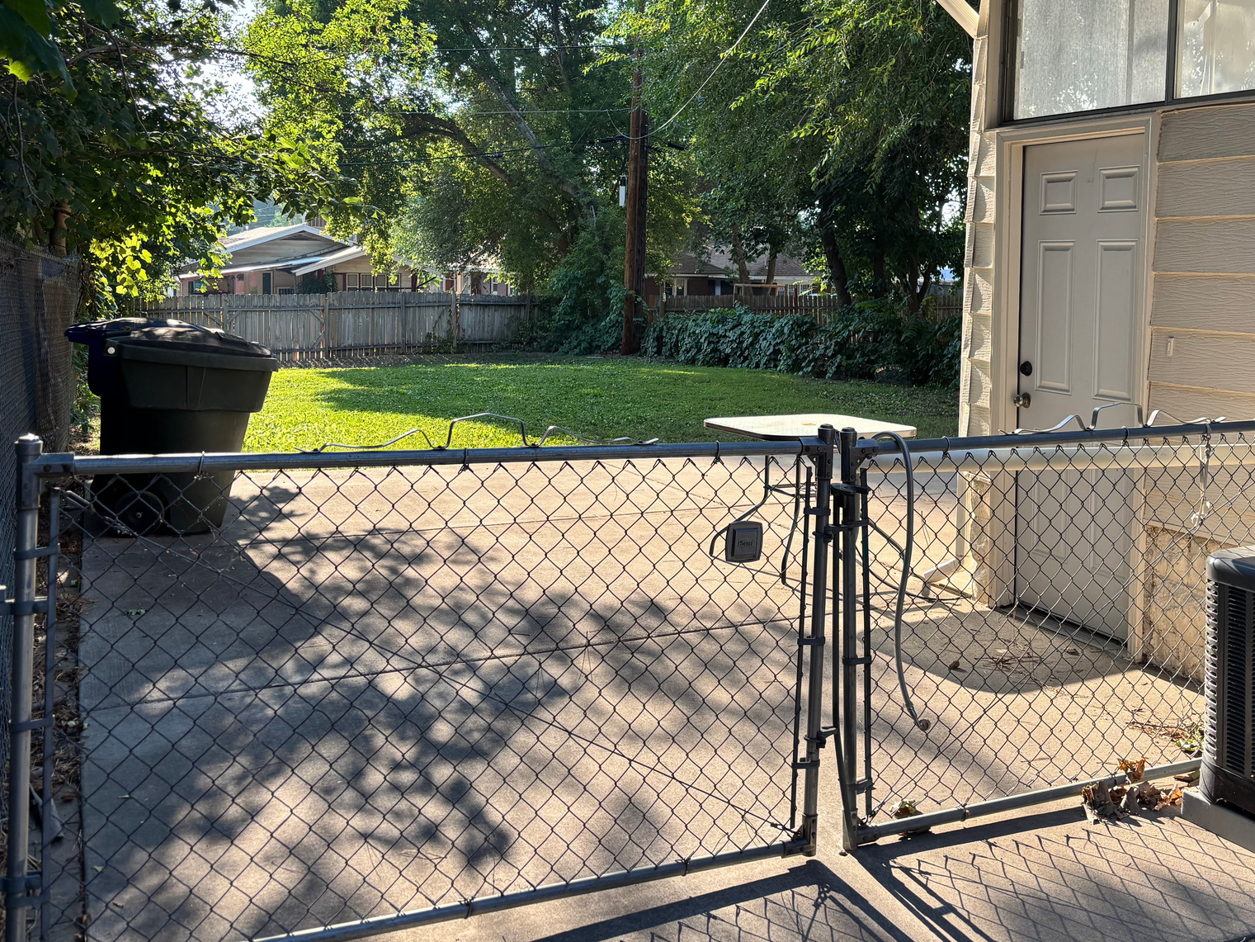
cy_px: 320
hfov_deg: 52.3
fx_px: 1269
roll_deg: -1.2
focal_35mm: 35
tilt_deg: -3.4
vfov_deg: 40.2
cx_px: 743
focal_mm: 5.96
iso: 50
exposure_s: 1/512
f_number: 1.6
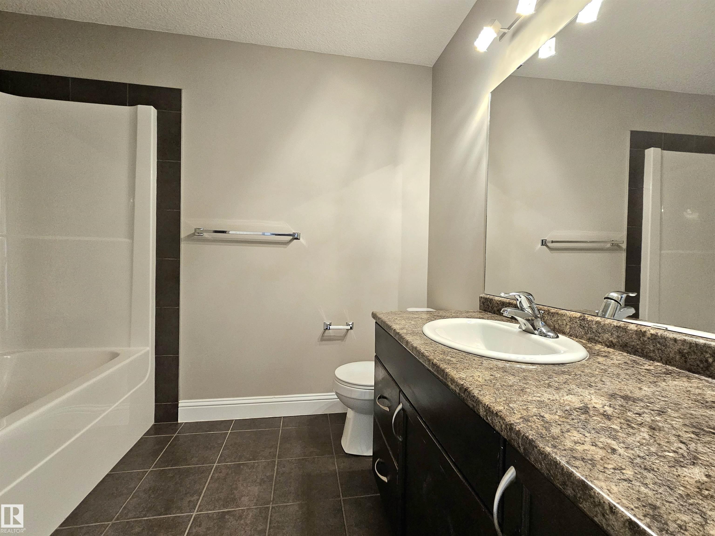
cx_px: 358
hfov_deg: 106.2
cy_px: 268
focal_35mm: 13
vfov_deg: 89.9
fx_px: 269
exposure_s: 1/60.2
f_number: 2.2
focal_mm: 2.2
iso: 400
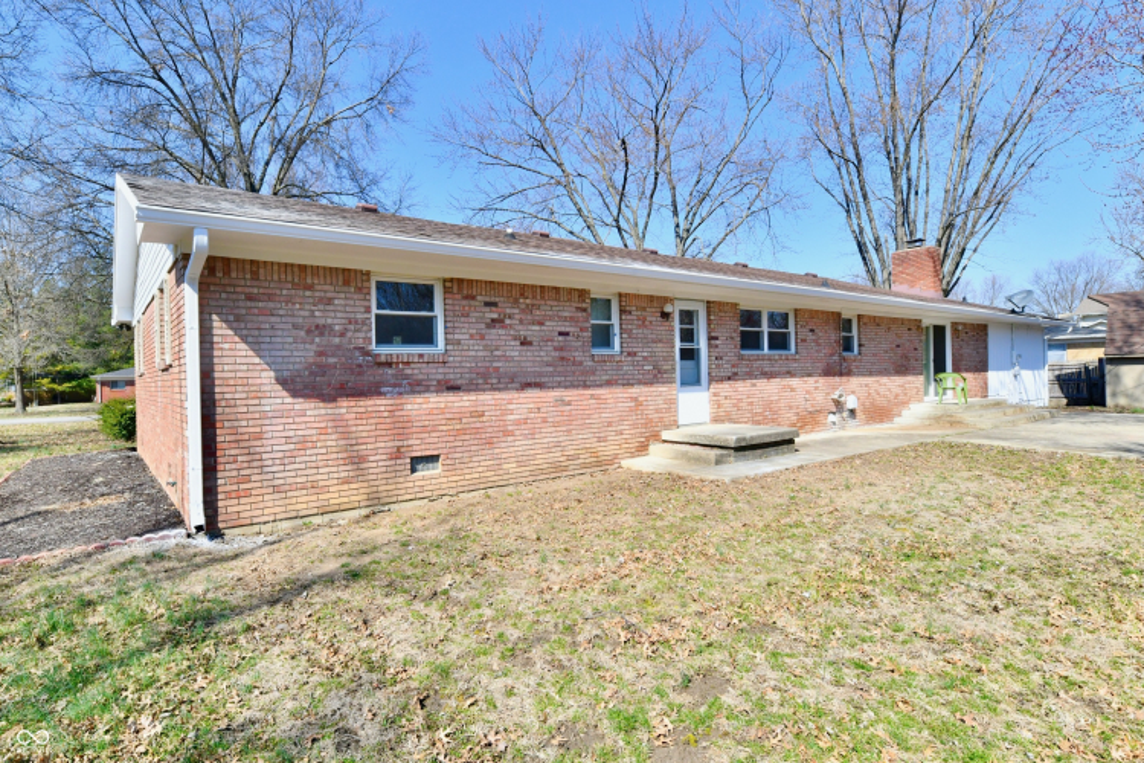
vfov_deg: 81.2
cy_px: 382
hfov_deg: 104.3
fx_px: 445
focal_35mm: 14
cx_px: 572
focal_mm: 14
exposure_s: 1/640
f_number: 13
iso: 640
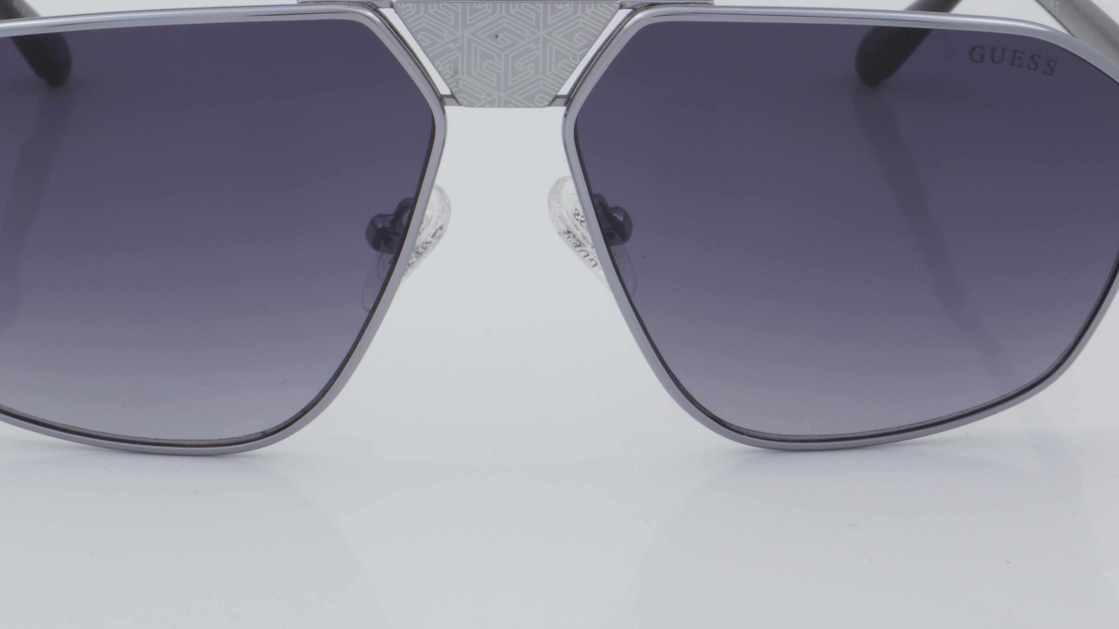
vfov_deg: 11.7
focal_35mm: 103
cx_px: 489
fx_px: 3056
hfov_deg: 20.7
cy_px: 181
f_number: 32
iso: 100
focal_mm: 50
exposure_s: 1/4
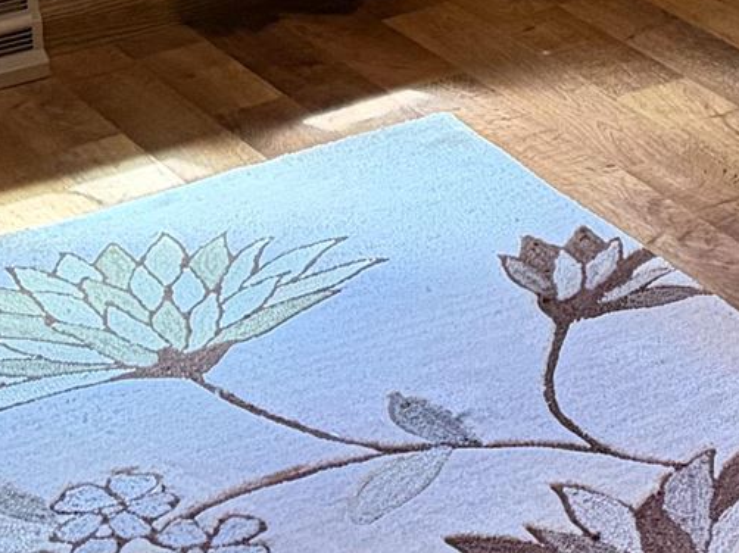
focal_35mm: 147
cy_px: -810
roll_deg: +2.1
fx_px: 3137
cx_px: 982
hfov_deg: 13.0
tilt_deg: -6.6
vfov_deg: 9.0
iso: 500
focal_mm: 6.76
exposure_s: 1/60
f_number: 1.78
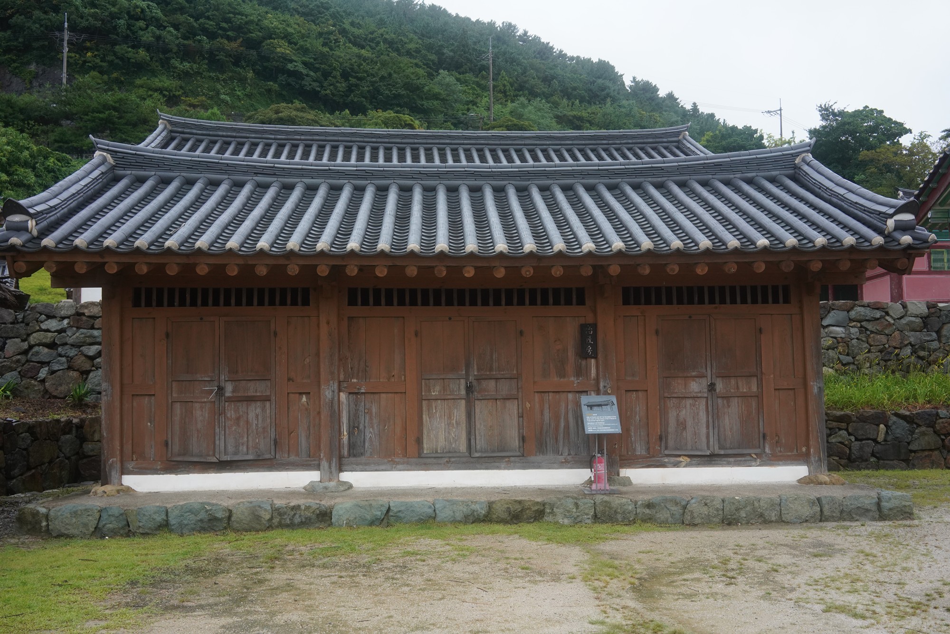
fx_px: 924
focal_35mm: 35
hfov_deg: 54.4
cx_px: 475
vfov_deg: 37.9
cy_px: 317
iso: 1250
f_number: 10
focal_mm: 35
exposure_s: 1/100
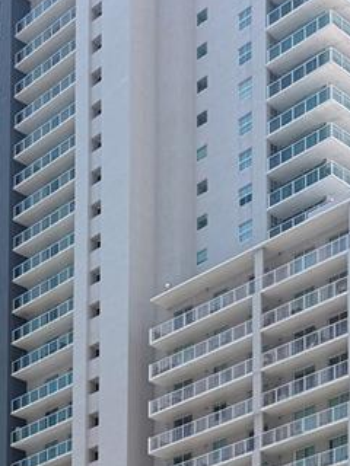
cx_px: 13
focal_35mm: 90
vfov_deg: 17.8
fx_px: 1213
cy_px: 821
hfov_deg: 16.1
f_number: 1.78
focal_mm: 6.76
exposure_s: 1/4975
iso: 80
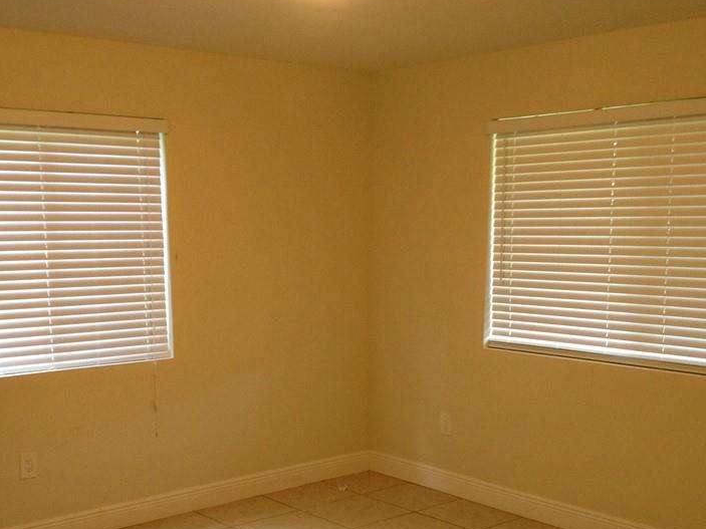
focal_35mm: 51
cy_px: 373
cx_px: 352
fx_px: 1040
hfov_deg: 37.5
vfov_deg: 28.3
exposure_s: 1/20
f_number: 2.4
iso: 160
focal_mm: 4.28
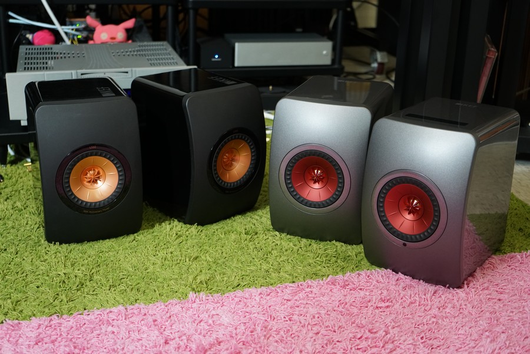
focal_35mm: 48
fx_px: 707
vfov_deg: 28.1
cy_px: 177
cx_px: 265
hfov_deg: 41.1
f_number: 4.5
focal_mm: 48
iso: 1600
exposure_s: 1/60
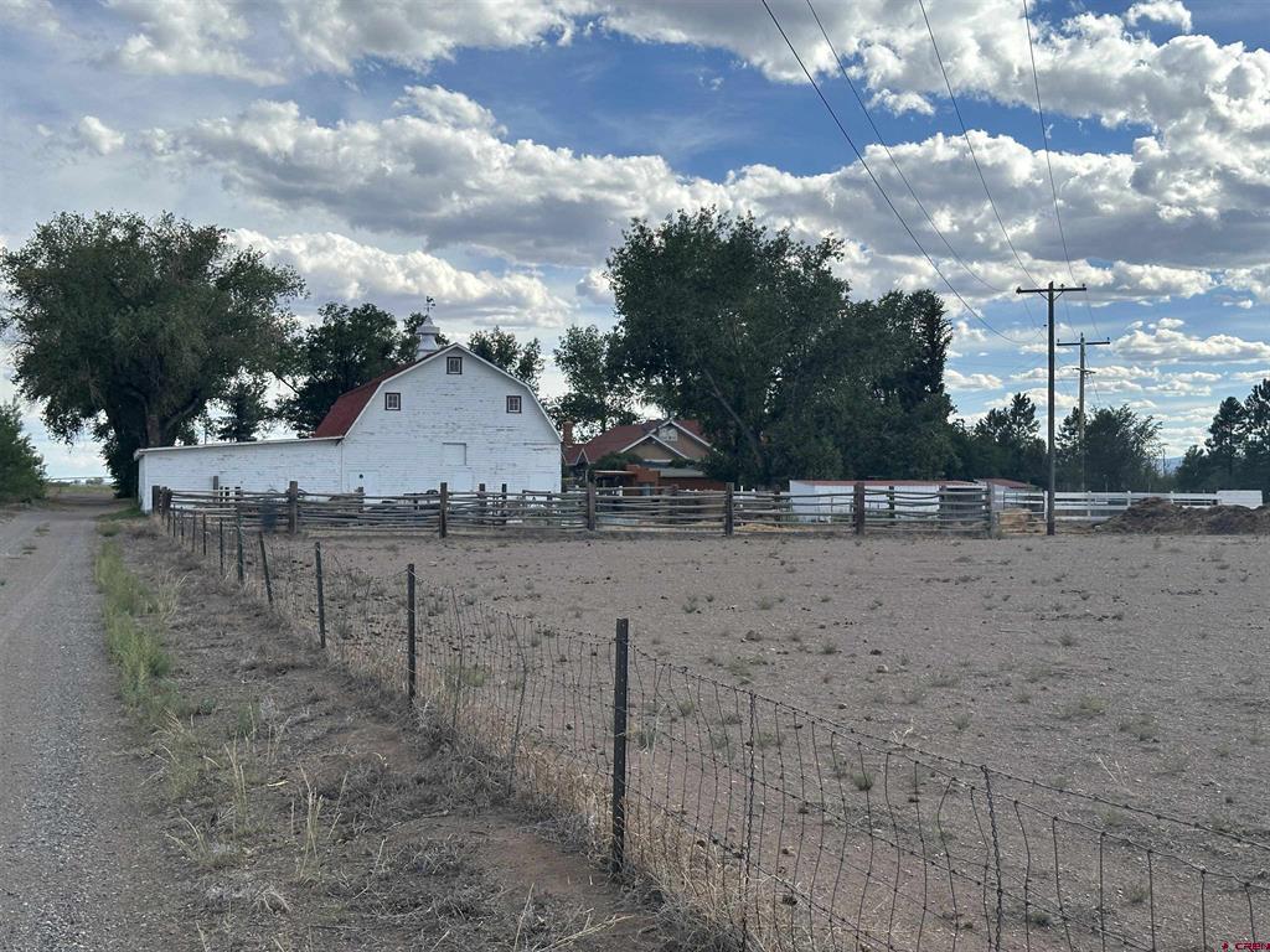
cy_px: 476
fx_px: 1761
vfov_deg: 30.3
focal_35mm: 48
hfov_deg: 39.7
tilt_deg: -0.5
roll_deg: -0.9
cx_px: 635
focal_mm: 6.86
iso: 64
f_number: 1.78
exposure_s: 1/3876
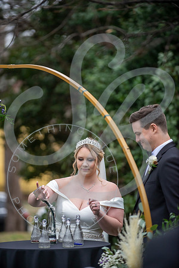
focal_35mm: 180
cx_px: 90
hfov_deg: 7.6
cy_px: 134
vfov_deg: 11.4
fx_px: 1342
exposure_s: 1/640
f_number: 2.8
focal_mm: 180
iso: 640
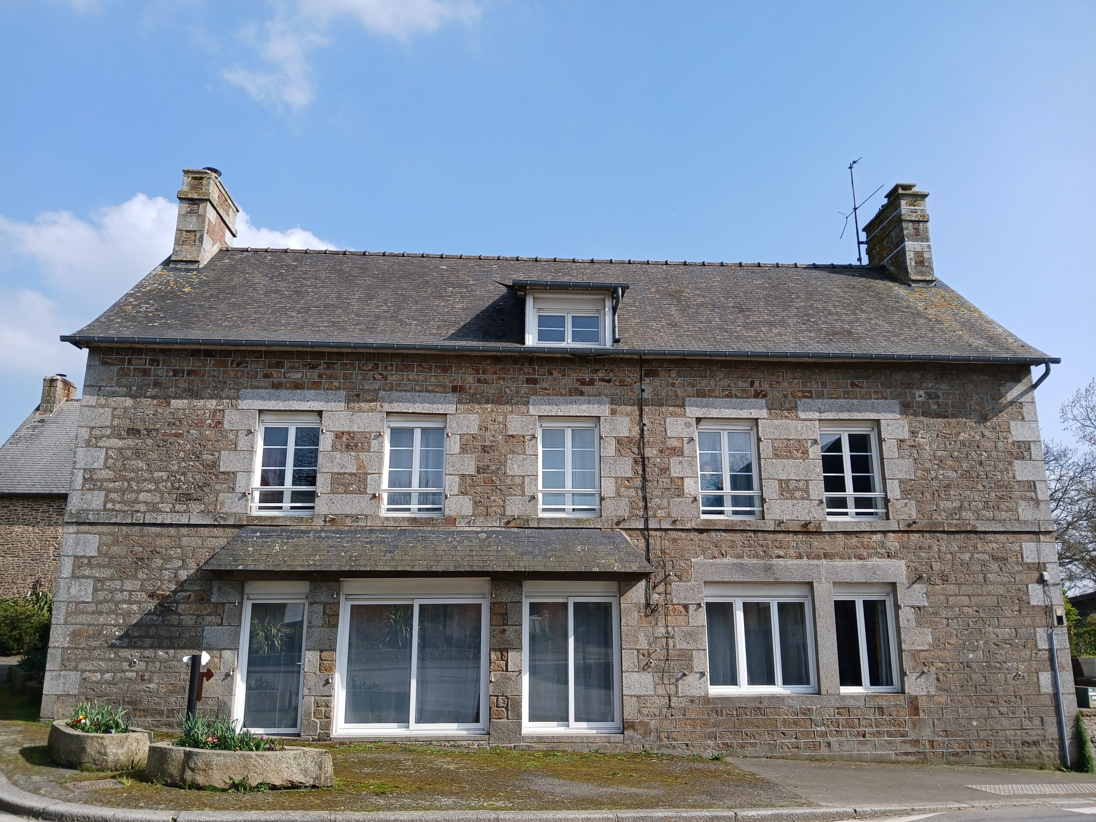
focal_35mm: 26
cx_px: 548
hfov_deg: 67.3
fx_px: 823
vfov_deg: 53.1
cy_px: 411
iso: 20
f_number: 1.8
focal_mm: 3.98
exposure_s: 1/512
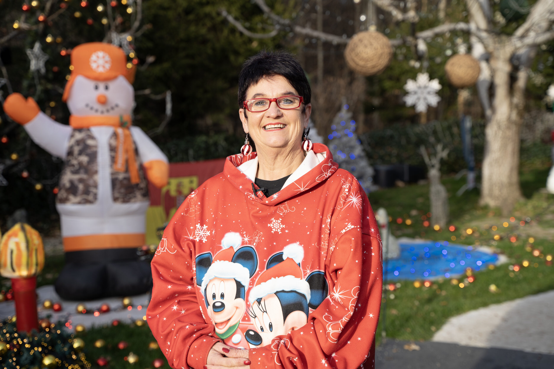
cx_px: 277
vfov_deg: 23.8
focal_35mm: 57
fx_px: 877
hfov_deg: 35.1
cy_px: 184
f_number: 4
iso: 200
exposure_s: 1/500
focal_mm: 57
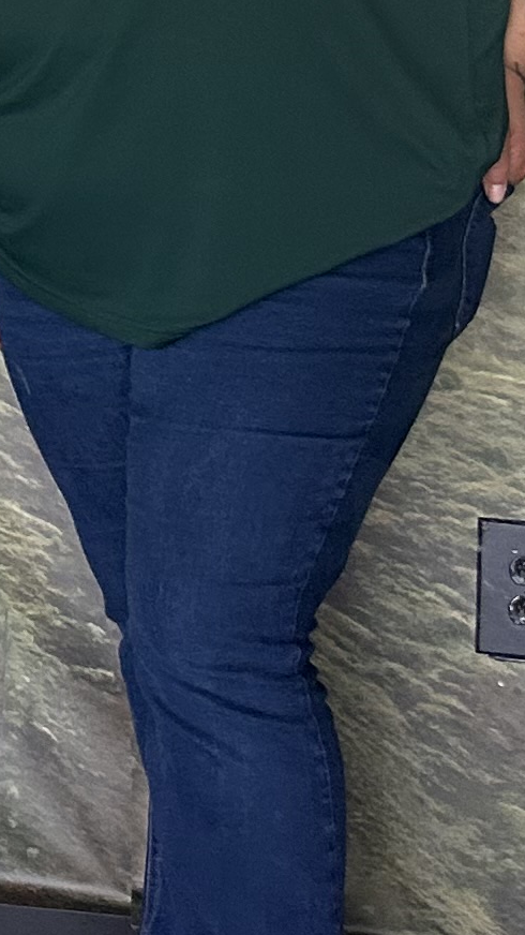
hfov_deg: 7.9
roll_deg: +1.6
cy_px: -64
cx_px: -1058
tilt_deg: -4.3
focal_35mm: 131
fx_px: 3245
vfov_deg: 16.0
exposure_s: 1/120
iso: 125
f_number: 1.5
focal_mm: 5.7
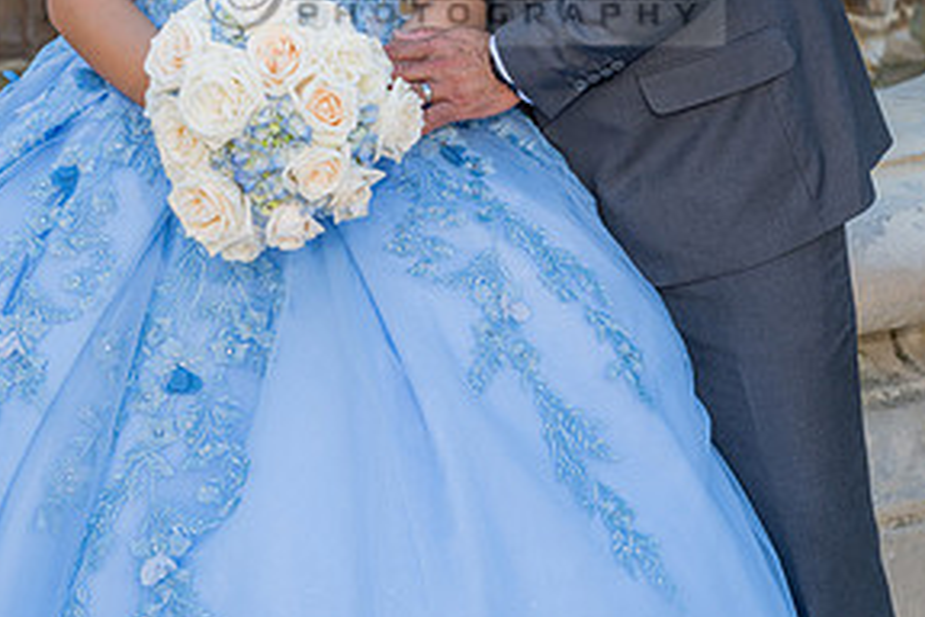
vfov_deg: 15.5
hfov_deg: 23.6
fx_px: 2210
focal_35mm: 86
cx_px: 453
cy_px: -29
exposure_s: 1/200
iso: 200
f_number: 5
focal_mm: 55
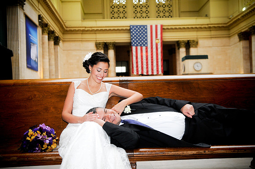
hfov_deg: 43.7
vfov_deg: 29.8
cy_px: 84
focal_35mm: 45
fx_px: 318
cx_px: 128
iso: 400
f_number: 3.2
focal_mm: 30
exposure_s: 1/40
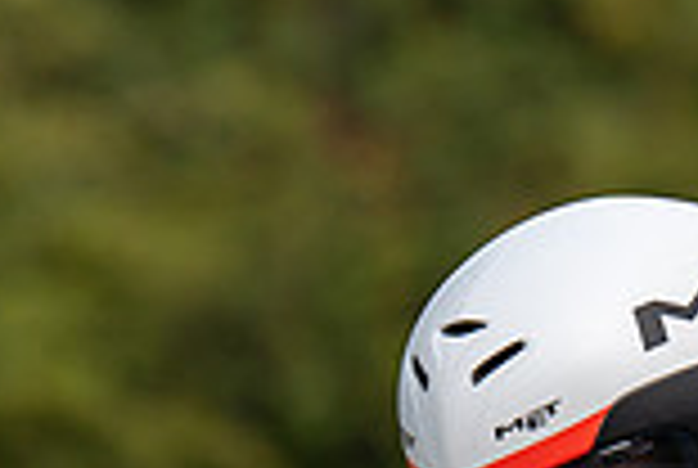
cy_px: 742
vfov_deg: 0.9
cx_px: 844
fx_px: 29333
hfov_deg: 1.4
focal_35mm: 1510
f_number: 4
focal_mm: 200
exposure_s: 1/1000
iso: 200
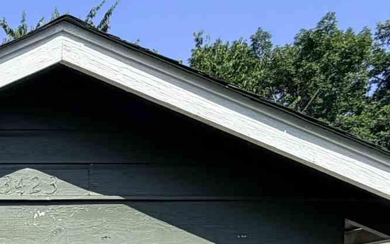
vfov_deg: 16.9
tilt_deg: -2.2
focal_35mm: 68
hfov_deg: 22.8
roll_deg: +0.0
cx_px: -236
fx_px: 723
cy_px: 392
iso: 32
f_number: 2.2
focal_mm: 2.22
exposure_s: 1/770
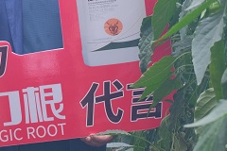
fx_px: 567
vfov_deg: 14.8
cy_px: -20
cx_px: 14
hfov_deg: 22.0
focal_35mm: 90
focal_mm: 18
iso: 640
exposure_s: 1/100
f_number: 2.8
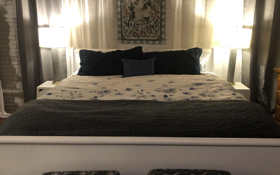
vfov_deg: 37.3
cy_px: 85
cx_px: 142
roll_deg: -0.1
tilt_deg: -14.3
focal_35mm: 34
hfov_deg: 56.7
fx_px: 259
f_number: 1.8
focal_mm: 3.99
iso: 100
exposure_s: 1/15
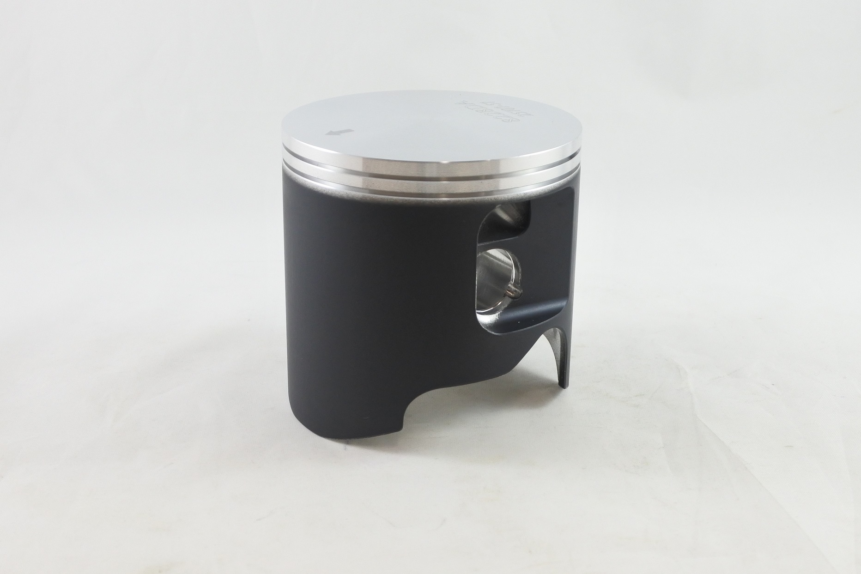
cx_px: 430
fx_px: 909
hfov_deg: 50.7
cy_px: 287
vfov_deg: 35.1
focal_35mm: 38
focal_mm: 14.3
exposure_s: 1/125
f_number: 4
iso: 450
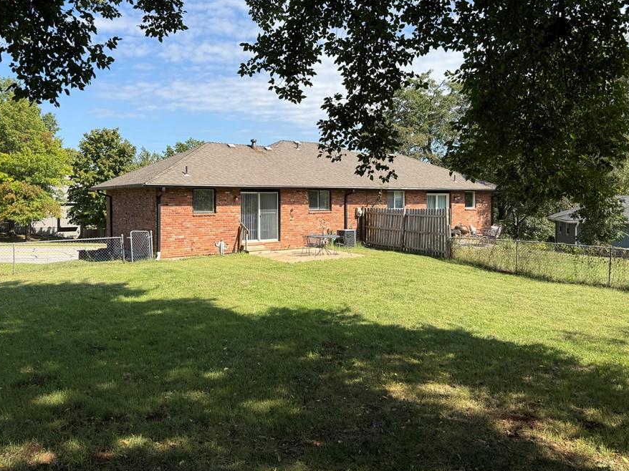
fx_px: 509
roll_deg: +0.1
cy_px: 201
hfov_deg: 63.4
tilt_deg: +0.0
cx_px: 302
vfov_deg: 49.6
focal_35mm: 28
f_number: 1.78
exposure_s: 1/2907
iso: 80
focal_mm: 6.76
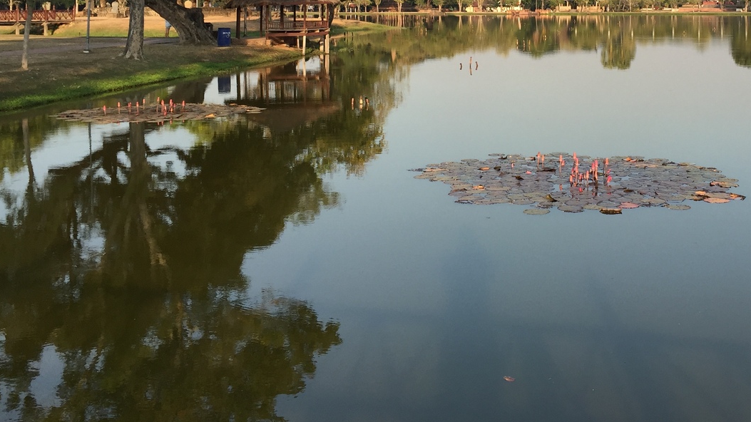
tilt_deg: -0.9
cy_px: 15
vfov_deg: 24.0
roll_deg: -0.5
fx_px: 956
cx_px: 535
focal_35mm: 48
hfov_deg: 42.0
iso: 32
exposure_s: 1/659
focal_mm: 4.15
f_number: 2.2
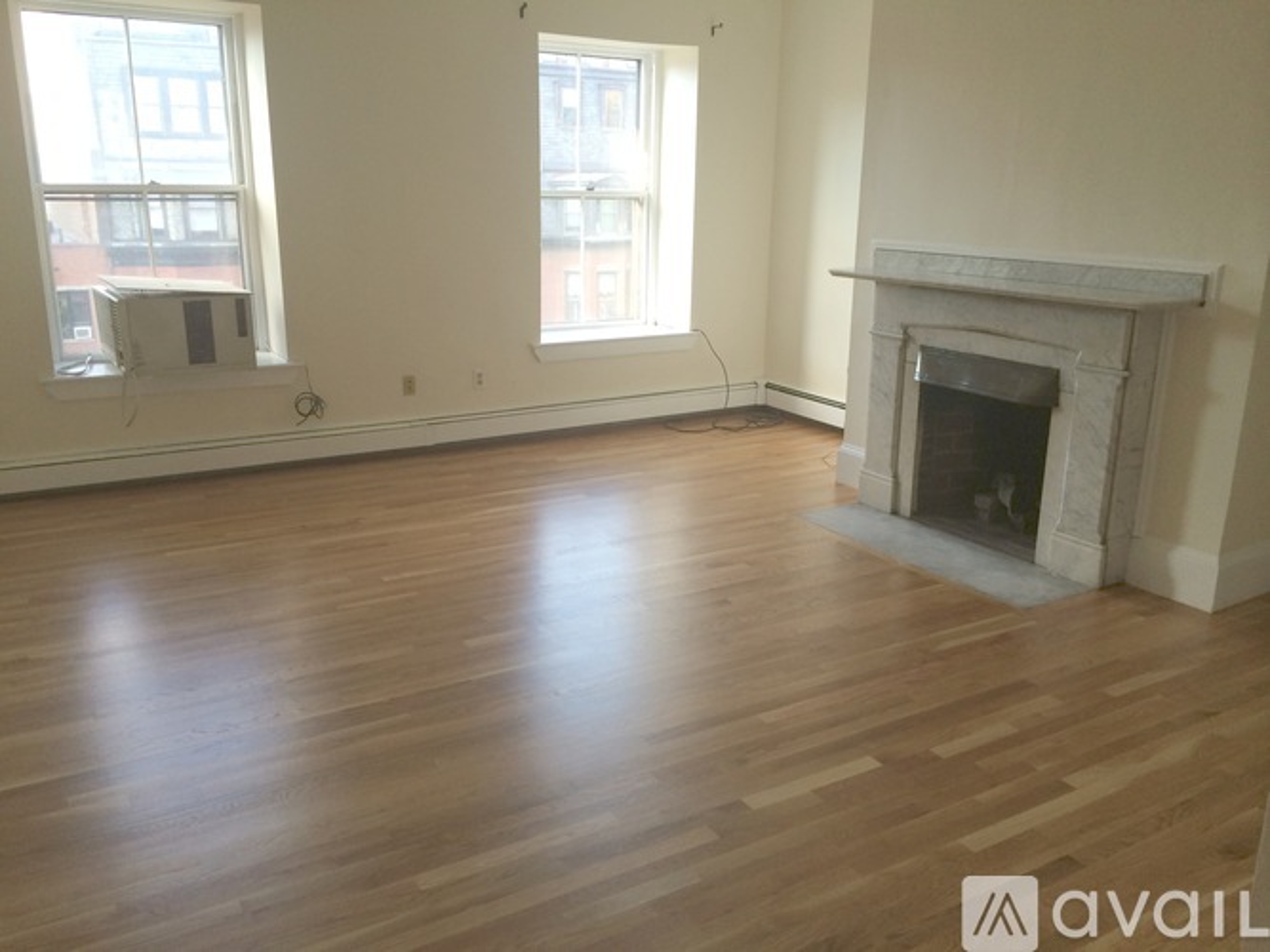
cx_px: 635
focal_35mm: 30
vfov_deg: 46.8
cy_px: 476
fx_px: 1100
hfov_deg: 60.0
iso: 50
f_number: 2.2
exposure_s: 1/40
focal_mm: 4.12
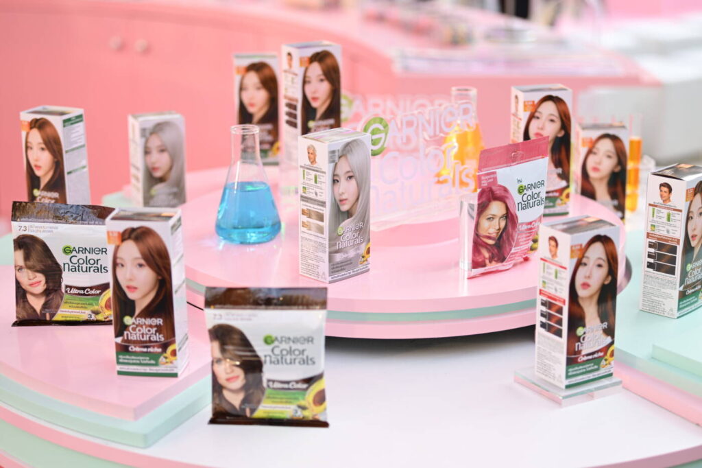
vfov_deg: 19.4
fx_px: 1364
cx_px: 351
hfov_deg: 28.9
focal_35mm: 70
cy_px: 234
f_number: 3.2
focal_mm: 70
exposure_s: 1/200
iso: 100
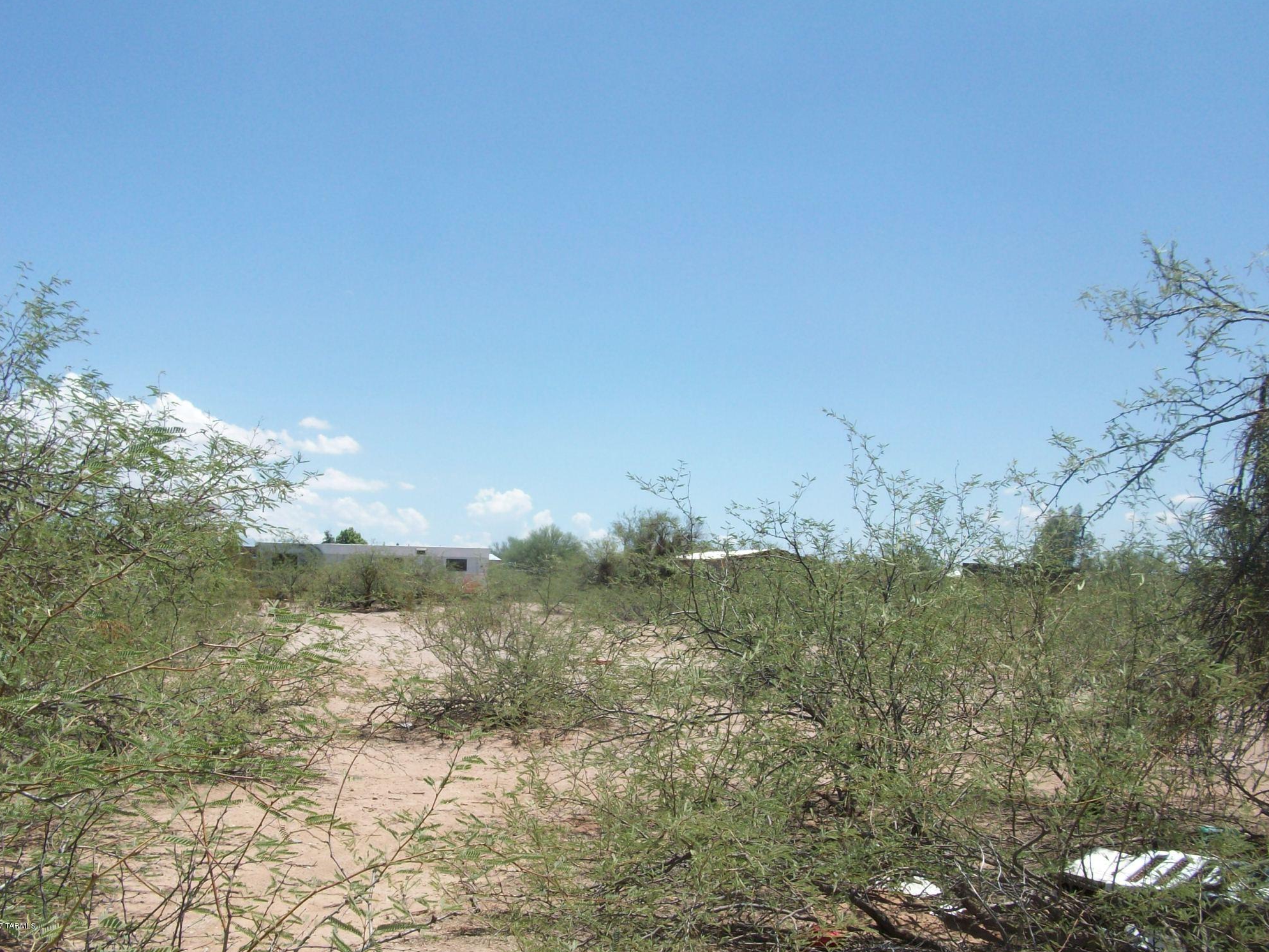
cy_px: 468
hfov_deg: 52.6
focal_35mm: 35
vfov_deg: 40.7
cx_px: 630
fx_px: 1283
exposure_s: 1/360
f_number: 5.5
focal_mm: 5.7
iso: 64
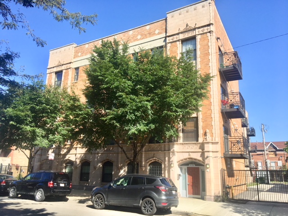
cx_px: 144
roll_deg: -1.5
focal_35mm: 29
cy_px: 108
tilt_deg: +14.6
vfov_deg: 48.2
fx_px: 241
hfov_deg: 61.7
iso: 25
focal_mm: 4.15
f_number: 2.2
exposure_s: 1/1508
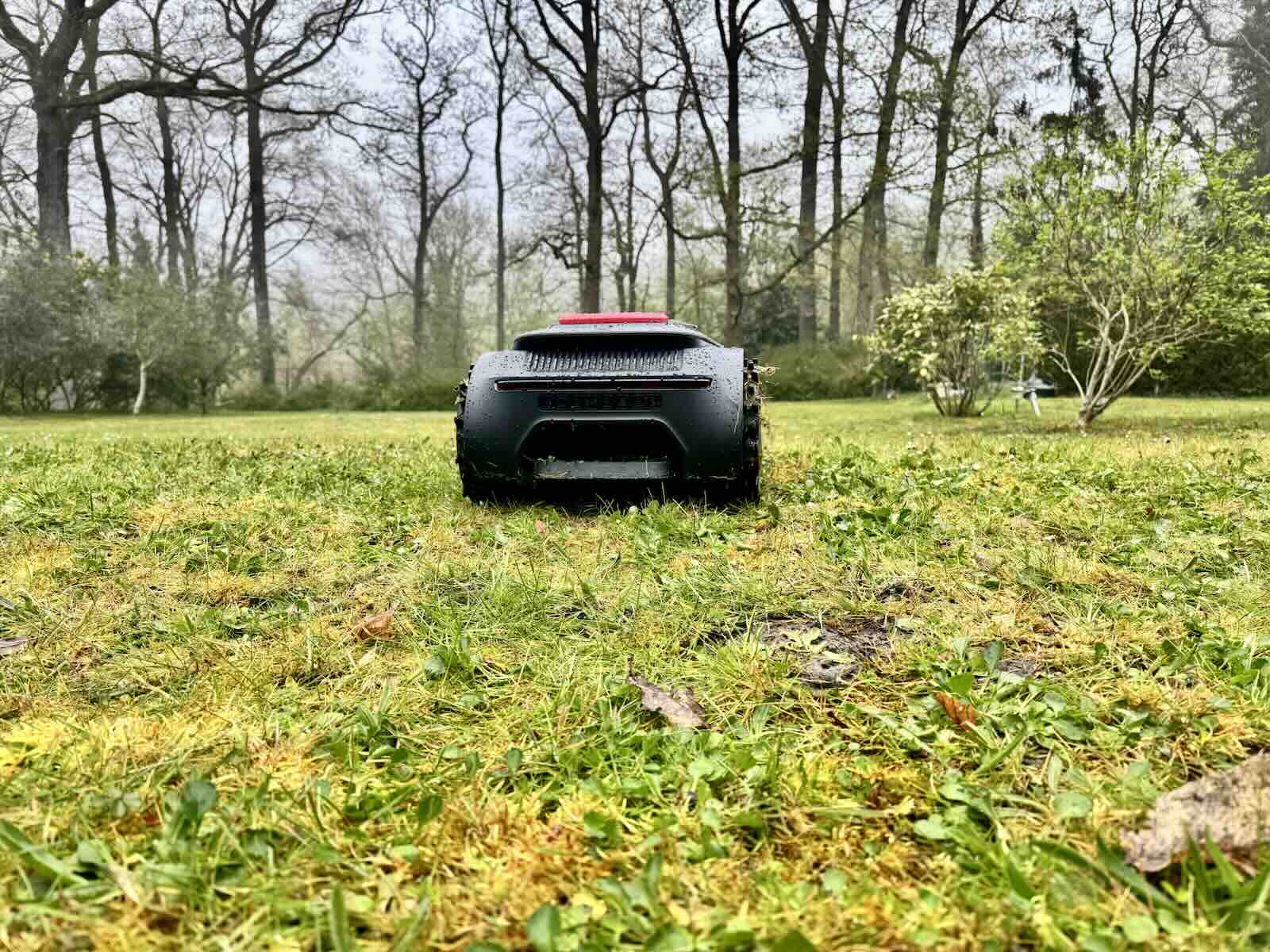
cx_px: 635
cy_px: 476
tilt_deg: -6.8
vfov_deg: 56.8
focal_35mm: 24
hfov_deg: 71.6
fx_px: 881
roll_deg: +0.2
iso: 64
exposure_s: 1/204
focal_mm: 6.76
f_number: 1.78
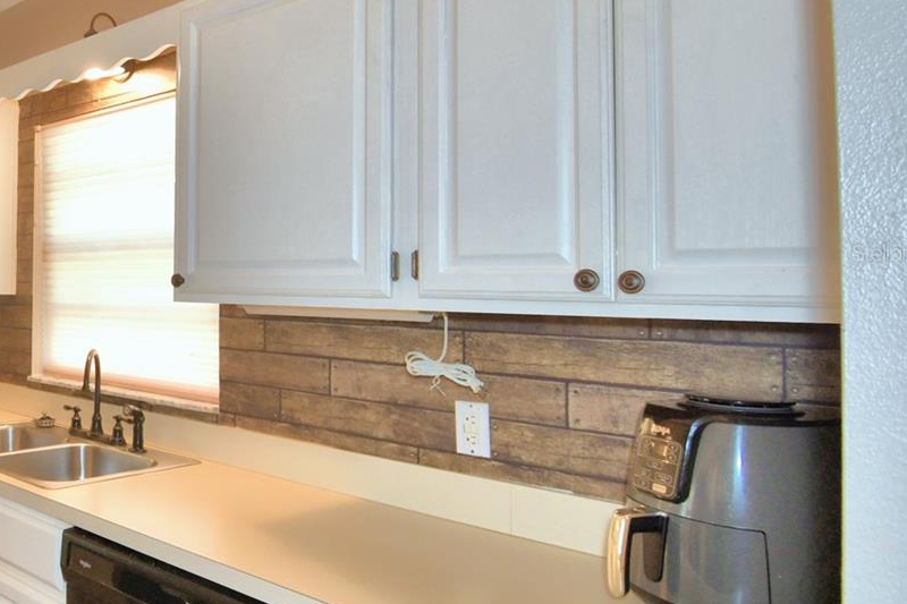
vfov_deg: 43.4
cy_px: 253
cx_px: 46
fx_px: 756
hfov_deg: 52.2
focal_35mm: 30
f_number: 4.5
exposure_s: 1/30
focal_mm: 10
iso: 250
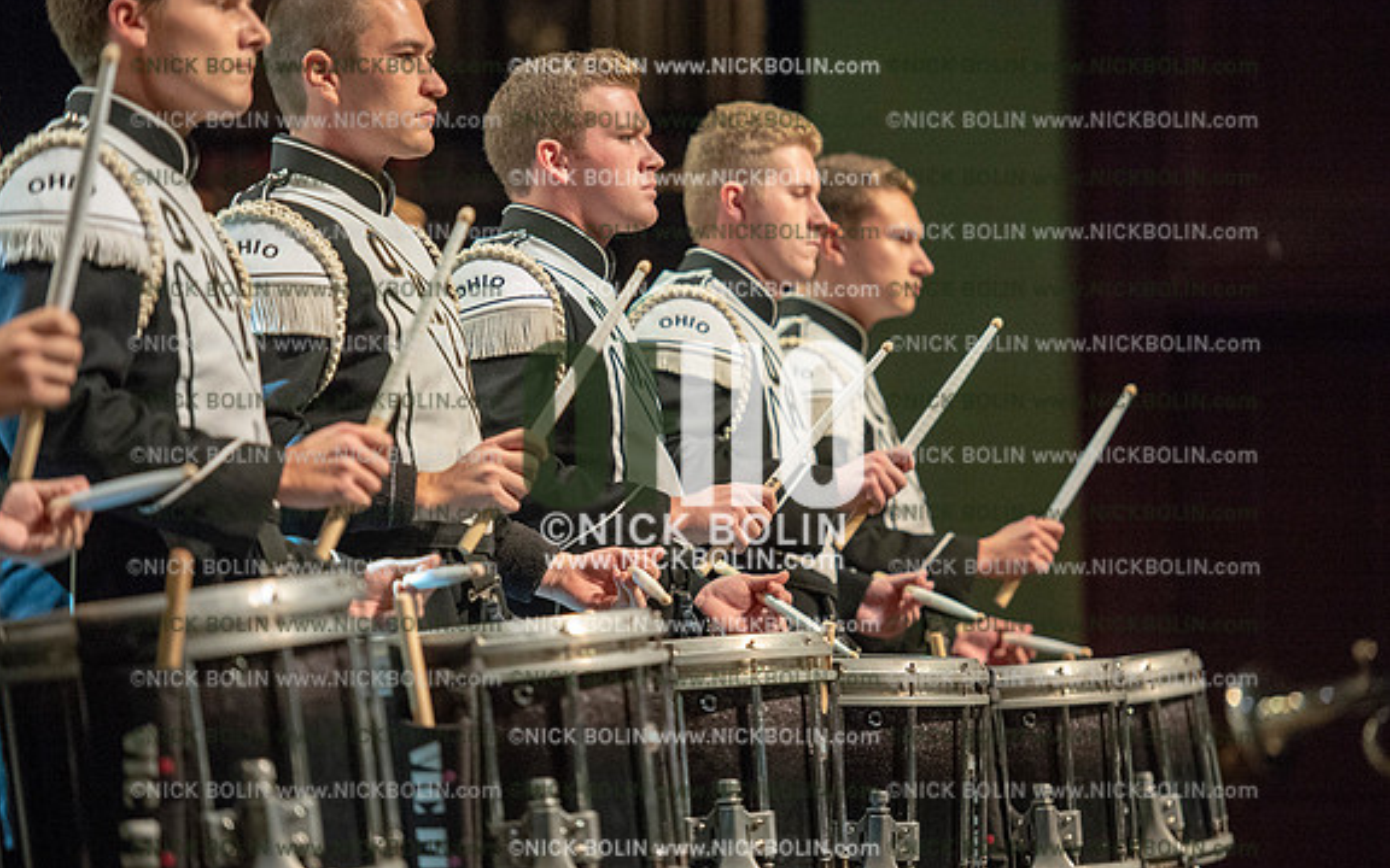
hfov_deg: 12.8
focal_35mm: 164
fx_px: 6213
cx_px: 693
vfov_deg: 8.0
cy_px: 456
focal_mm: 160
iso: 8000
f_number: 2.8
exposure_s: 1/800
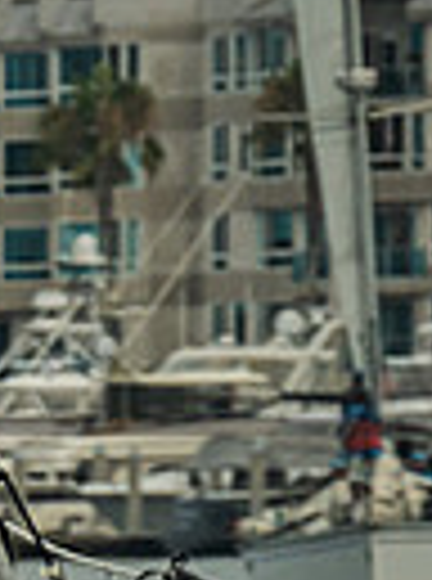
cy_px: 510
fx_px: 12342
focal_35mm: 738
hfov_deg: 2.0
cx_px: -968
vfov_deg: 2.7
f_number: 6.3
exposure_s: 1/160
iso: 250
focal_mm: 150
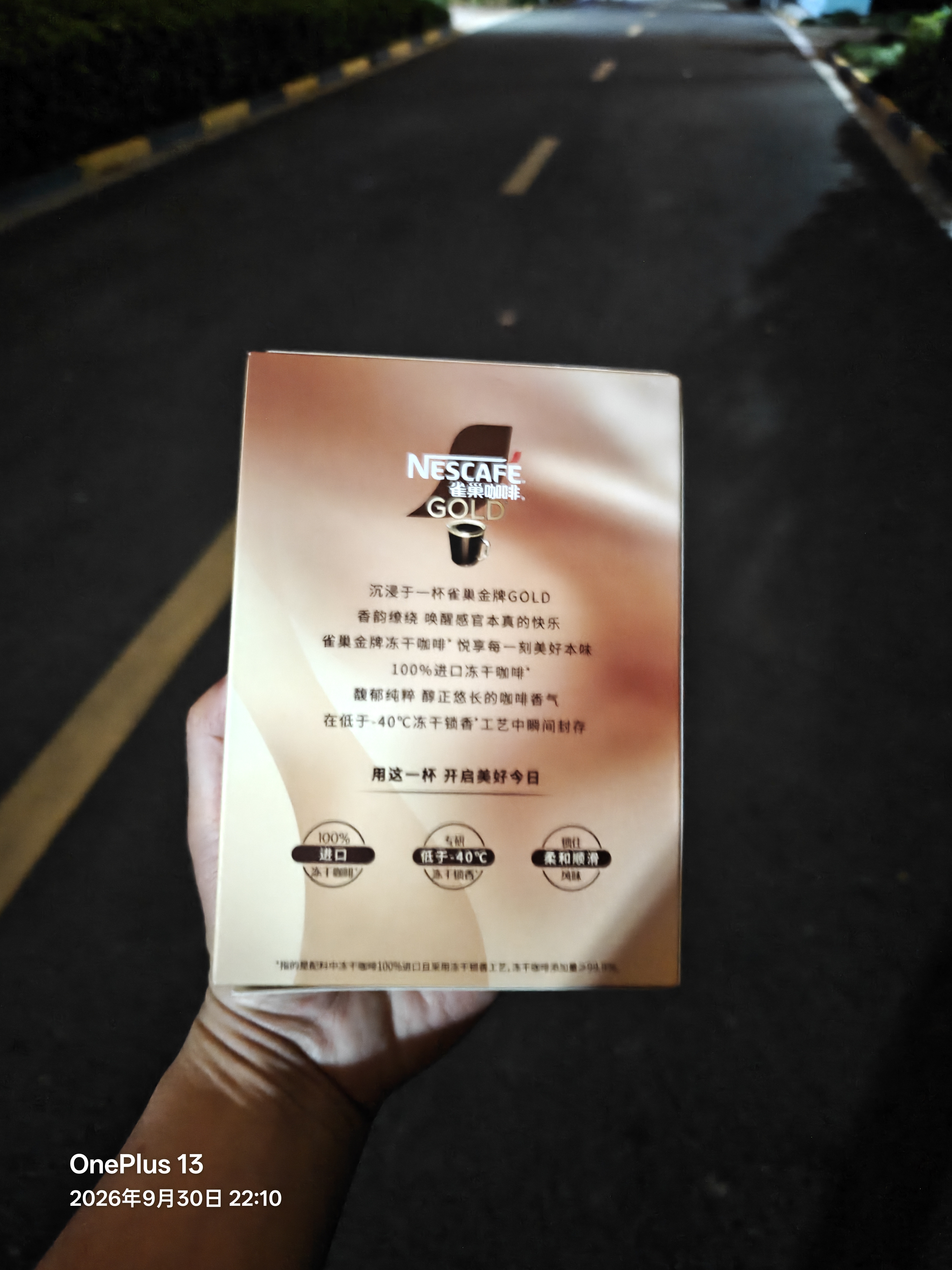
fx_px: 843
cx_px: 476
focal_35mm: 23
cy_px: 635
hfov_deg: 58.9
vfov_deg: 73.9
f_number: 1.6
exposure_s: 1/7
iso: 6400
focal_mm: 6.06
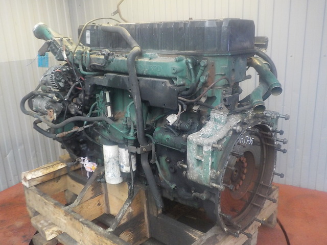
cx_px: 164
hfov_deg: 60.0
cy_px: 122
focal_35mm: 30
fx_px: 283
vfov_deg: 46.8
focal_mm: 4.1
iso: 360
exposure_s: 1/30
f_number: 3.3
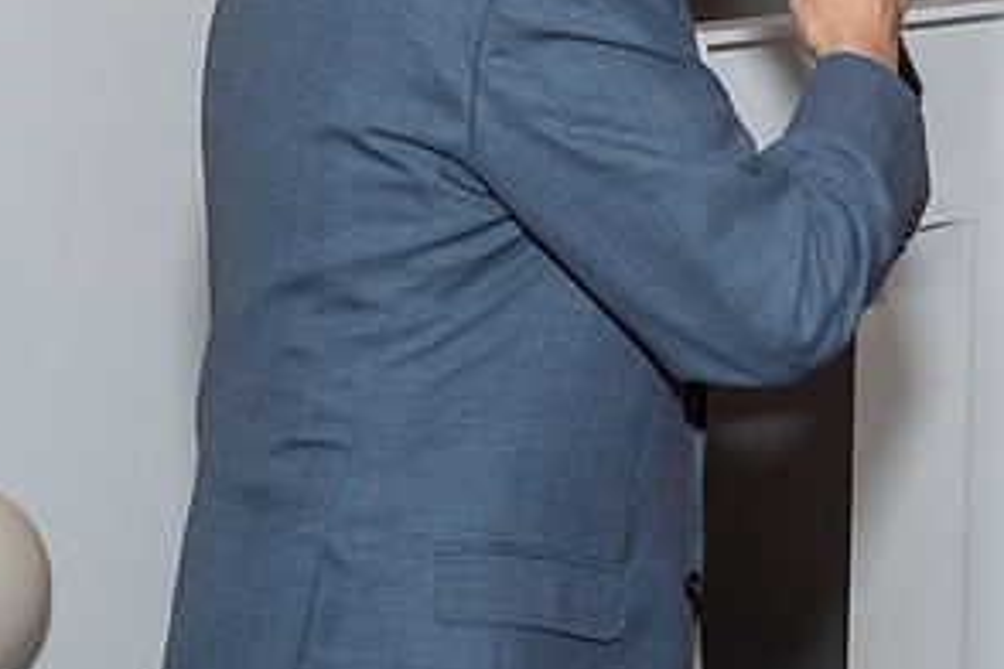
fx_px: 4434
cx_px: 927
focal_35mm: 159
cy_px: 53
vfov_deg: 8.6
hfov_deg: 12.8
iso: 500
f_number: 7.1
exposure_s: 1/250
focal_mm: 45
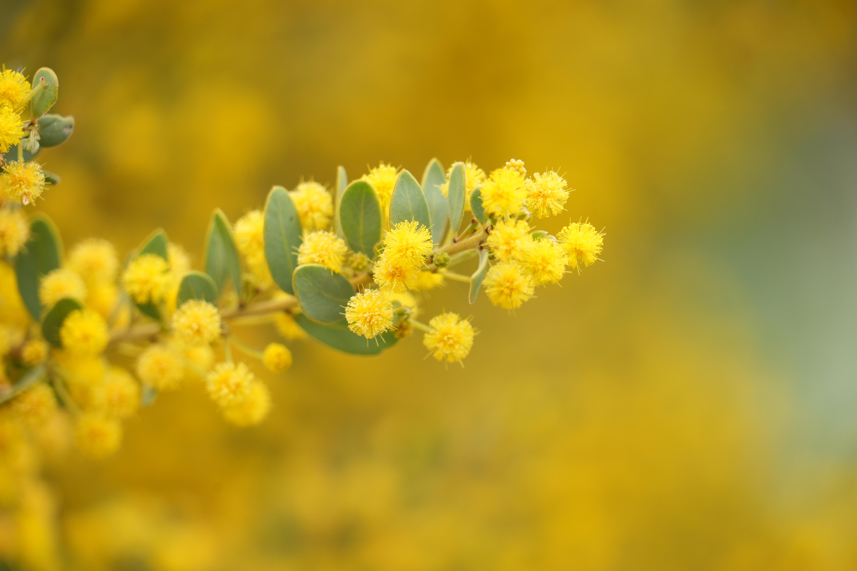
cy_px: 286
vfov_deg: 5.7
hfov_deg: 8.6
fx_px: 5713
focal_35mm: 240
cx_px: 428
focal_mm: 240
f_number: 6.3
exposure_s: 1/250
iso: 320
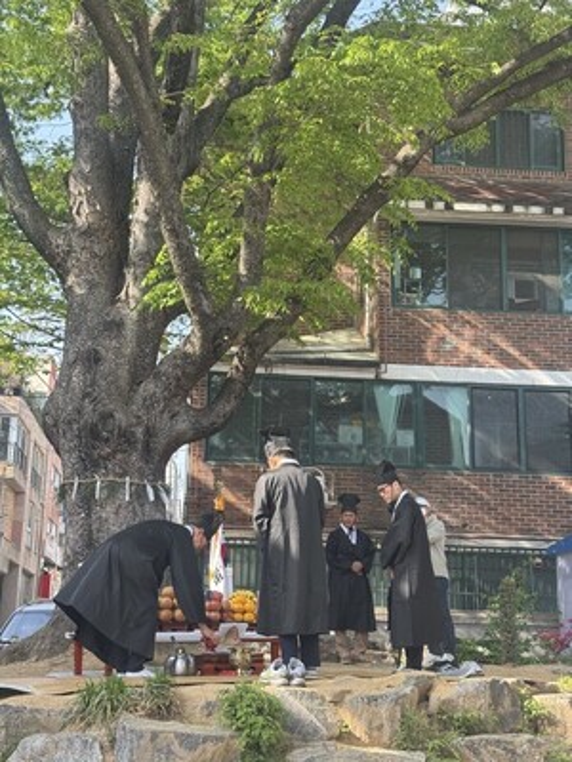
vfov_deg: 39.7
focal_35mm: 48
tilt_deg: +16.1
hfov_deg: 30.3
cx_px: 286
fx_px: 1058
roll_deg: -1.3
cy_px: 381
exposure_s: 1/448
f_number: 1.78
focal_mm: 6.76
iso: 64
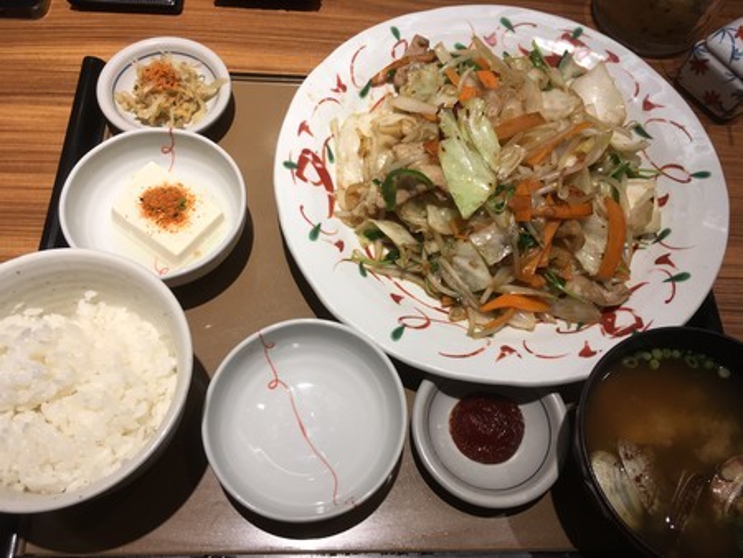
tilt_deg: -64.2
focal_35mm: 29
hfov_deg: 61.6
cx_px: 372
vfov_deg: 48.3
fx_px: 623
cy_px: 279
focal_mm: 4.15
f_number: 2.2
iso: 32
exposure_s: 1/60
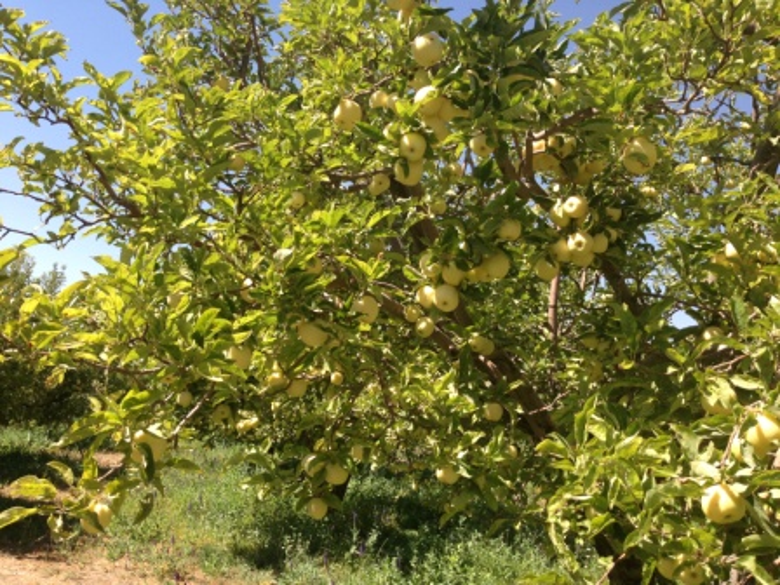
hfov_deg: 55.4
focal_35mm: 33
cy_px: 292
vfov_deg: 42.9
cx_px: 390
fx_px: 744
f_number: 2.4
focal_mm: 4.13
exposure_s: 1/742
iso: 50
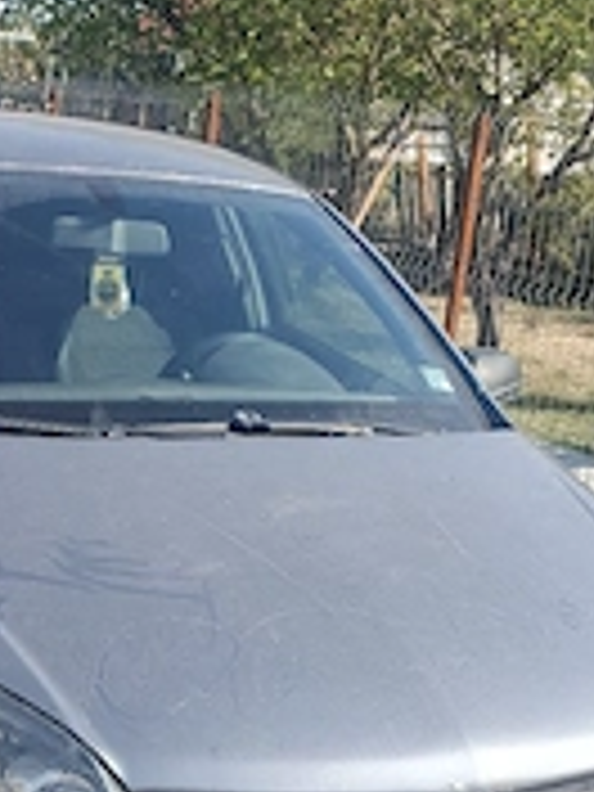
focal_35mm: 59
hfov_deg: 24.7
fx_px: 1350
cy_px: 747
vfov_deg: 30.9
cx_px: 194
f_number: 2.4
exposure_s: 1/714
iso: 50
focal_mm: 4.32
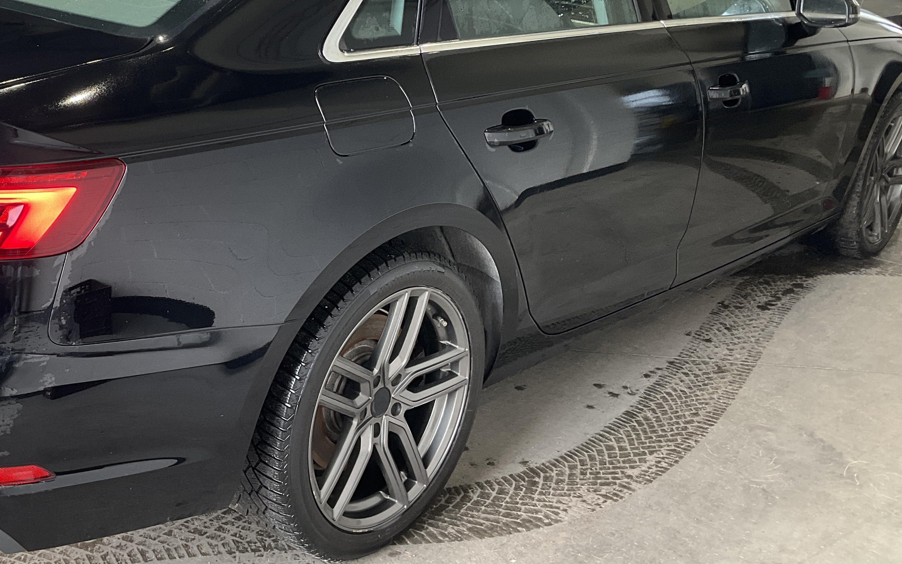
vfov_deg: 27.7
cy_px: 161
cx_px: 258
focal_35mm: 46
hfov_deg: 42.5
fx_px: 1131
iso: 64
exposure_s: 1/107
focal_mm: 3
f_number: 1.8
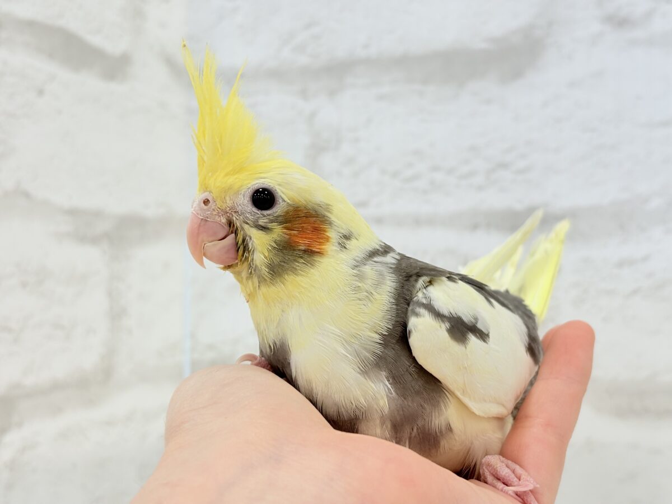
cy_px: 252
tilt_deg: +1.3
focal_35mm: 52
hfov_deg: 36.8
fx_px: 1009
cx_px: 336
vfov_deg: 28.0
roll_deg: +0.1
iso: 50
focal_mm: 5.96
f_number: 1.6
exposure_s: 1/100
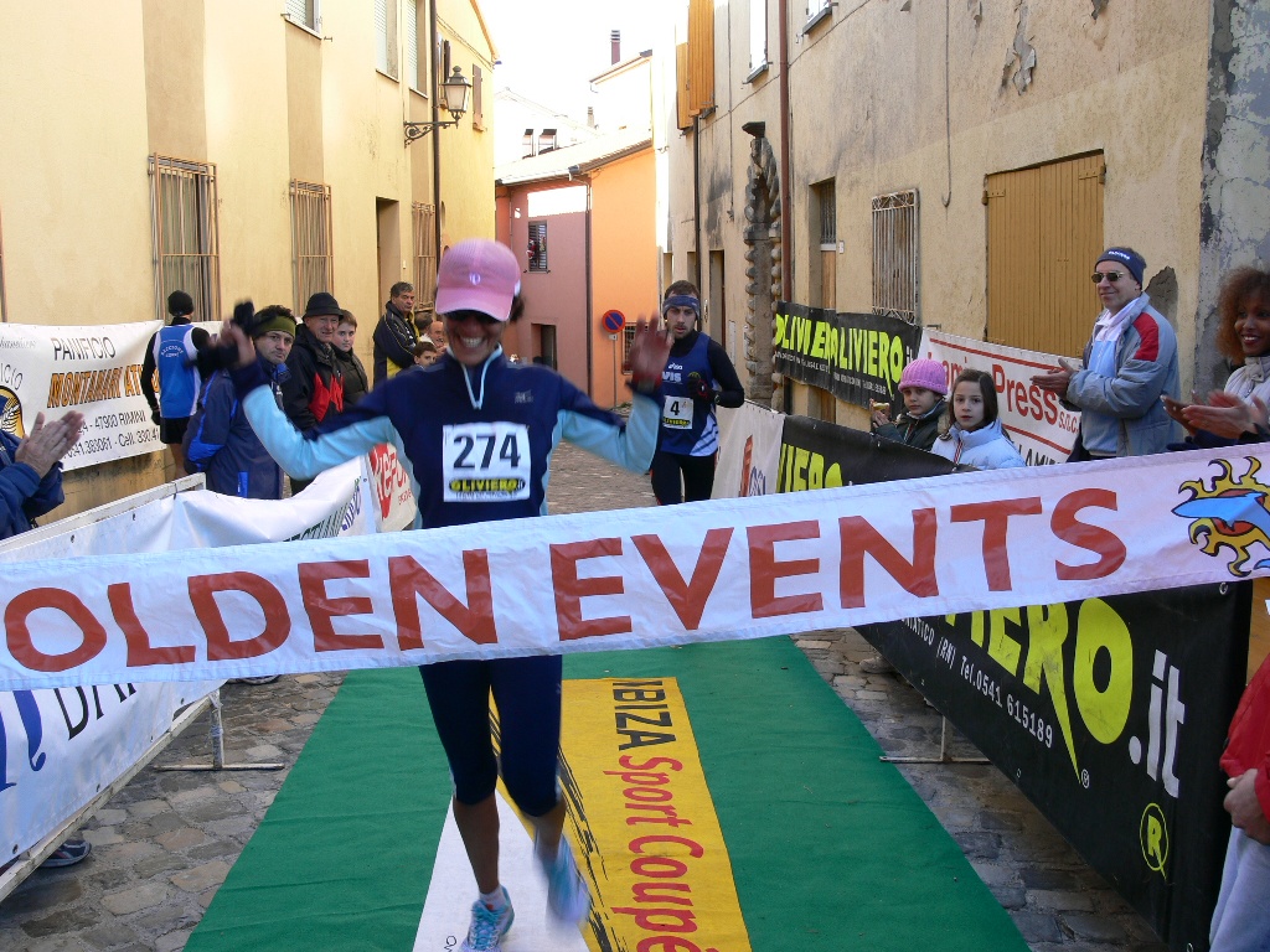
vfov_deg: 40.7
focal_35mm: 35
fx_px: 1284
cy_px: 476
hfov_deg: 52.6
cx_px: 635
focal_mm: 7.4
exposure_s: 1/60
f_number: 4
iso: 80
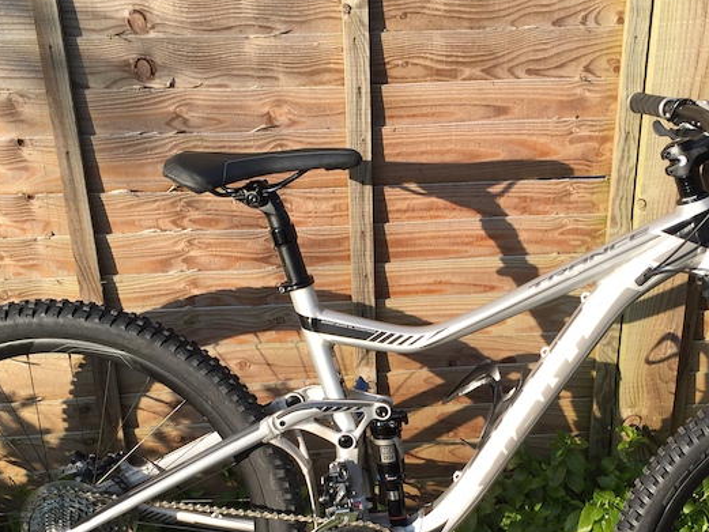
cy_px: 415
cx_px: 449
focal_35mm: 57
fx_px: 1168
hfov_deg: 33.6
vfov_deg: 25.3
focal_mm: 4.15
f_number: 2.2
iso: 32
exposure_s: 1/618
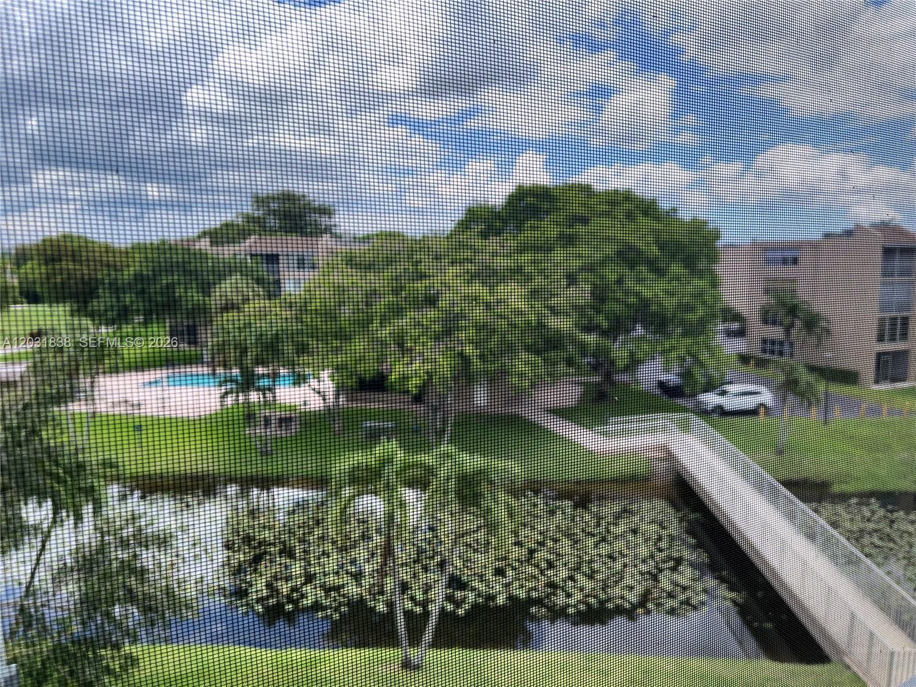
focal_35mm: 26
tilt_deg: -6.9
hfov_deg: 67.3
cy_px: 344
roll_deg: -0.1
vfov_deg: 53.1
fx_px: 688
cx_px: 458
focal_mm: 5.1
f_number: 1.6
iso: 50
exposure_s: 1/845
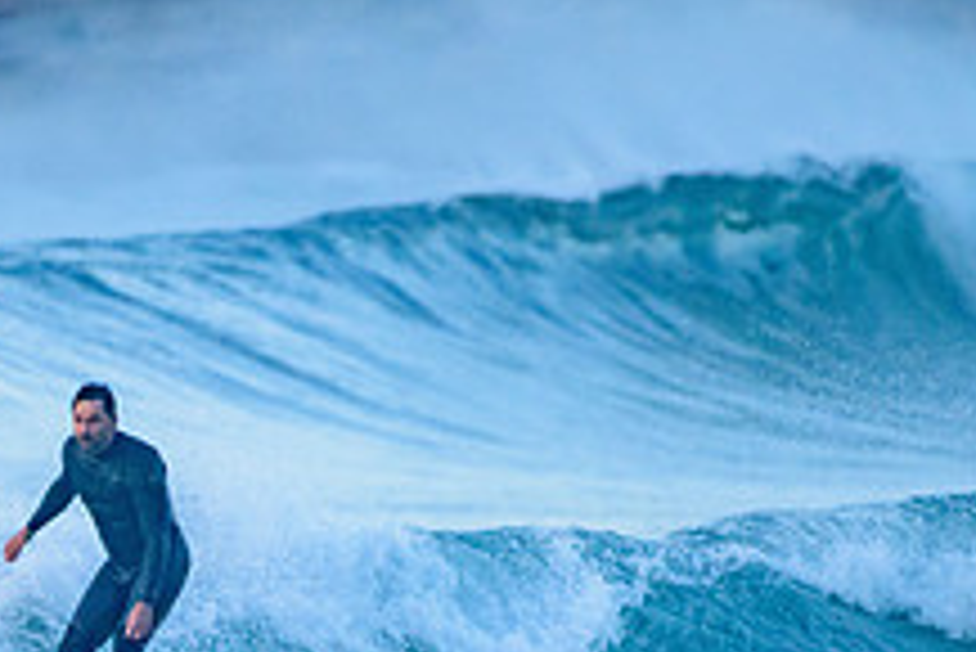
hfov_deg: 1.5
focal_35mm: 1336
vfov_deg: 1.0
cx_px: 85
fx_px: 36243
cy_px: 708
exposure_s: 1/1250
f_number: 5.6
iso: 1800
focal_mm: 500
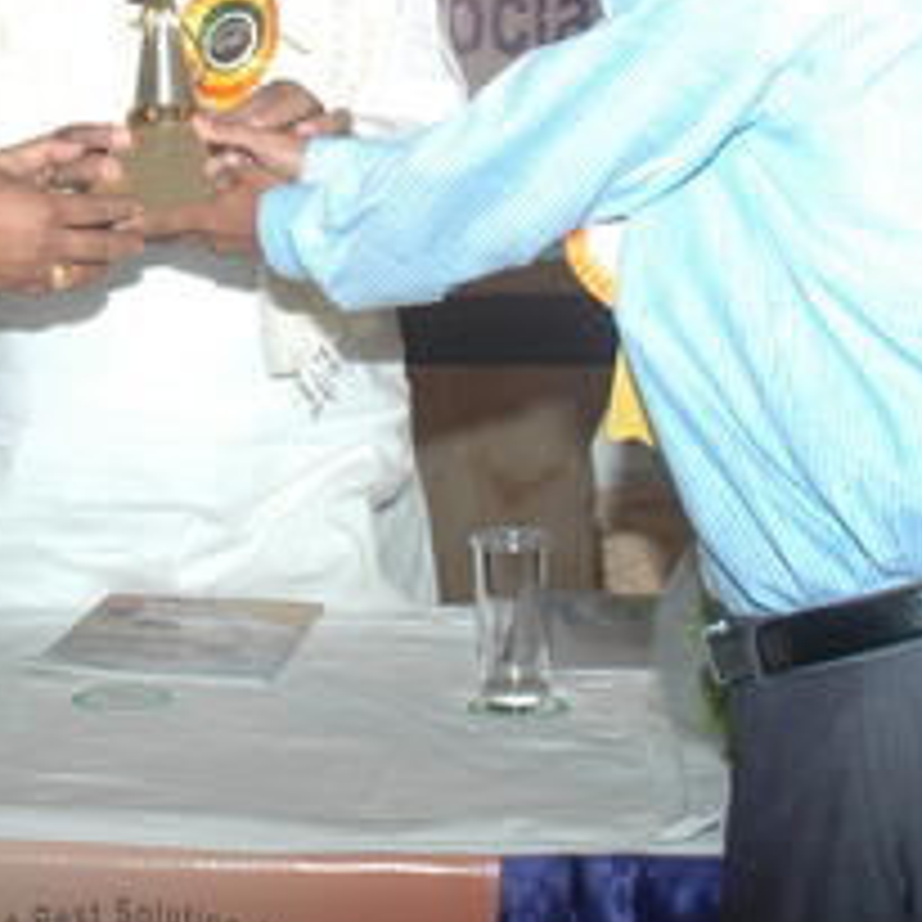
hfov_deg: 20.8
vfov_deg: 20.6
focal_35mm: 82
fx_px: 2471
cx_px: 126
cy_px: 47
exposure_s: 1/60
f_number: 4.5
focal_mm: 22
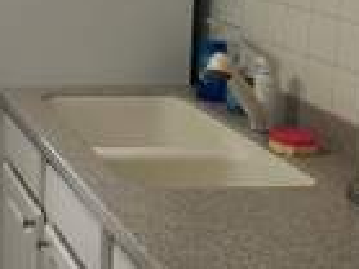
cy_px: 36
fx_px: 860
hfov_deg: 21.4
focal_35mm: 83
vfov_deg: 17.5
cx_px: -103
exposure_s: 1/202
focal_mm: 6.86
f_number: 1.78
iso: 64
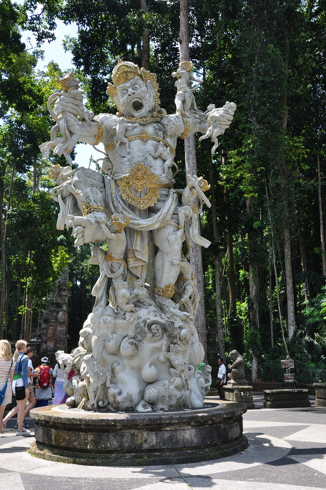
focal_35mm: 33
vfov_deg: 57.3
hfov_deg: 39.9
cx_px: 163
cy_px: 245
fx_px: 449
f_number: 10
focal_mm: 22
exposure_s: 1/200
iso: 400
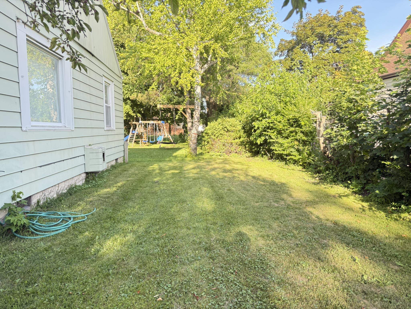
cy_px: 154
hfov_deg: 71.6
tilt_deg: -4.1
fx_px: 285
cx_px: 206
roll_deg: +0.3
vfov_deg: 56.8
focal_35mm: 24
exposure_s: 1/298
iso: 100
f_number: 1.78
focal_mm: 6.76
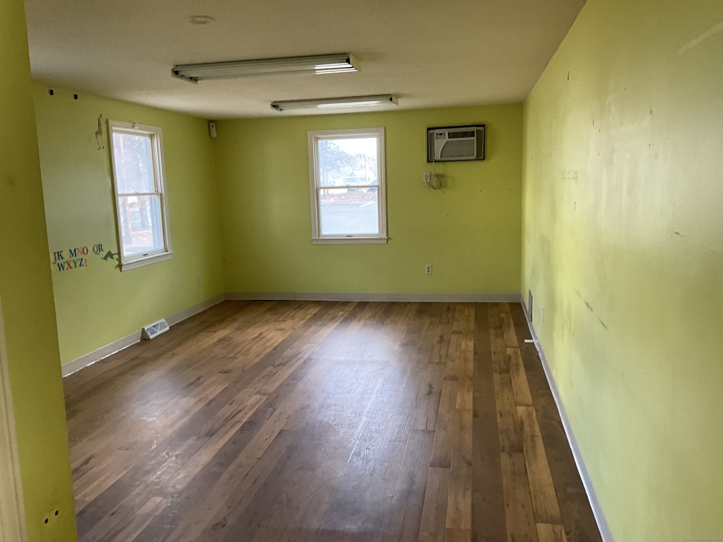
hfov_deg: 61.7
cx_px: 362
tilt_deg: -8.1
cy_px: 271
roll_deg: +0.6
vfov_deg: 48.2
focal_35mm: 29
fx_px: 606
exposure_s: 1/60
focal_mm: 3
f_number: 1.8
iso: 80
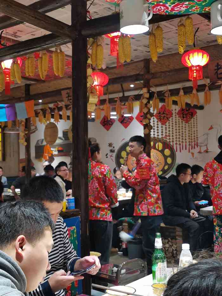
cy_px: 148
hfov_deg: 31.5
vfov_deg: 41.2
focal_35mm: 46
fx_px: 393
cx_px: 111
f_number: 1.8
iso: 200
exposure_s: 1/50
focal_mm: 5.58
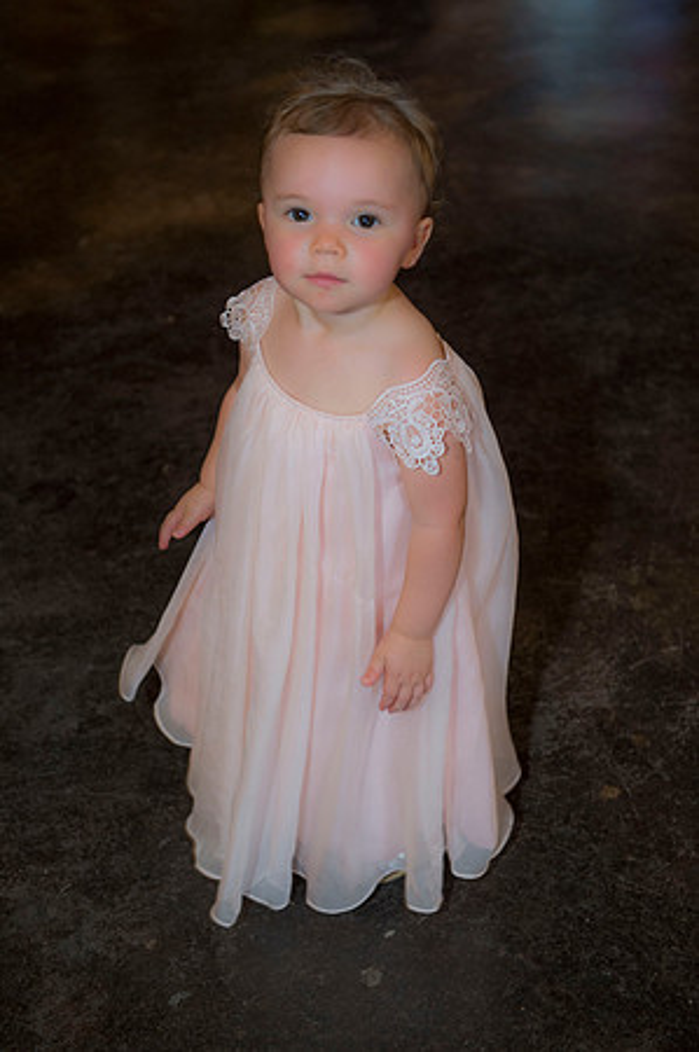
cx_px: 350
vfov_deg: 34.5
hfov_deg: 23.3
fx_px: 1693
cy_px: 526
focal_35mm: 58
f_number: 4
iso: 1600
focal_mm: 58
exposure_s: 1/125
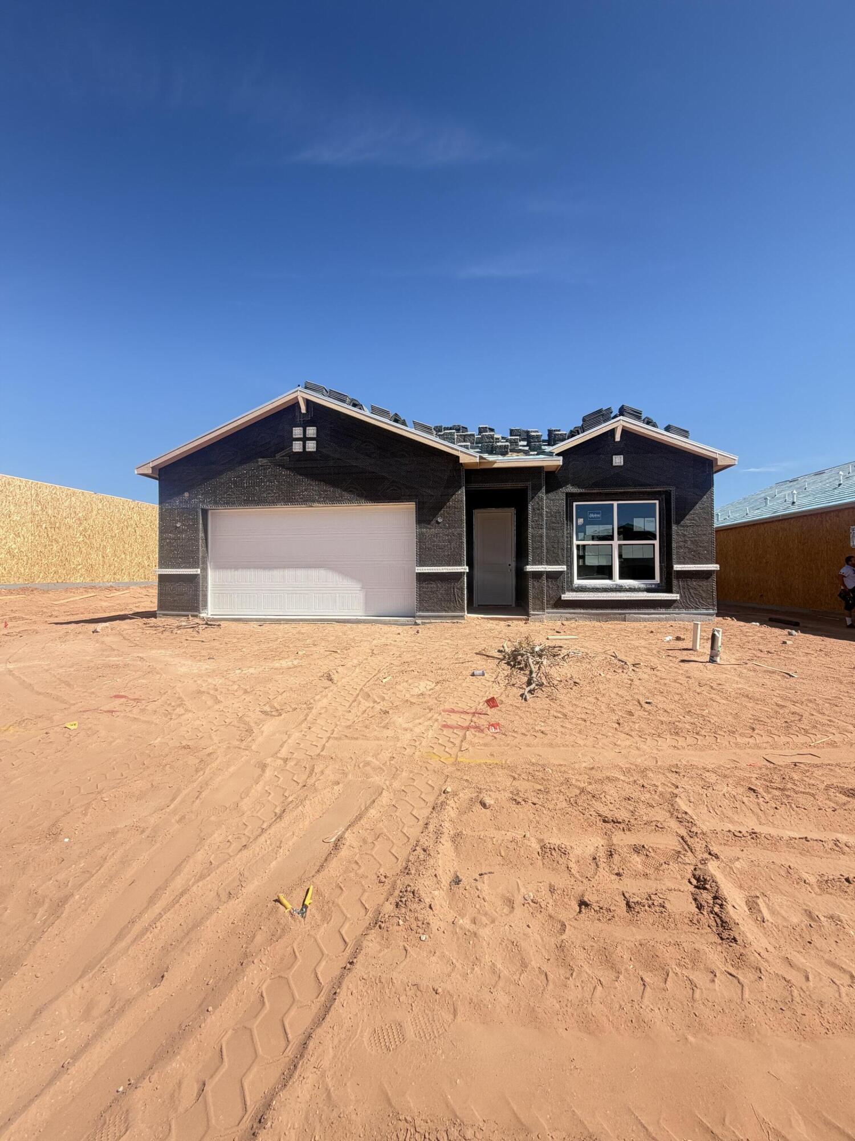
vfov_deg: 102.1
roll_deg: +1.0
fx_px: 461
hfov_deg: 85.7
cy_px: 570
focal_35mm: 14
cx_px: 428
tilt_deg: +1.2
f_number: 2.2
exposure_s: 1/770
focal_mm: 2.22
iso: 32
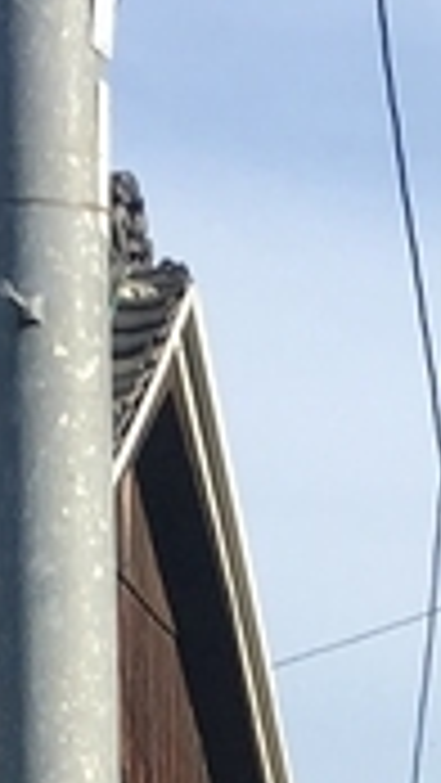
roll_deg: +0.6
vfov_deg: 8.9
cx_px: 468
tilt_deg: -5.2
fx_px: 4528
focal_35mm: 218
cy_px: 1926
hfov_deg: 5.6
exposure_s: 1/1241
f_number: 2.2
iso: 25
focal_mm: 4.15
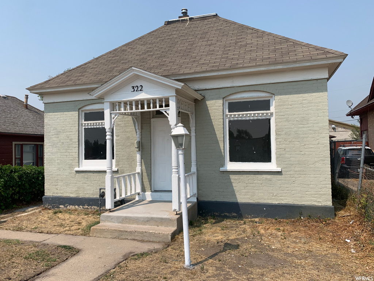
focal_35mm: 26
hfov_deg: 67.3
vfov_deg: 53.1
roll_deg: +1.6
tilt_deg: +3.3
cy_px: 140
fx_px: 281
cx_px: 187
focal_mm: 4.25
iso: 25
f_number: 1.8
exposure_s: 1/3401
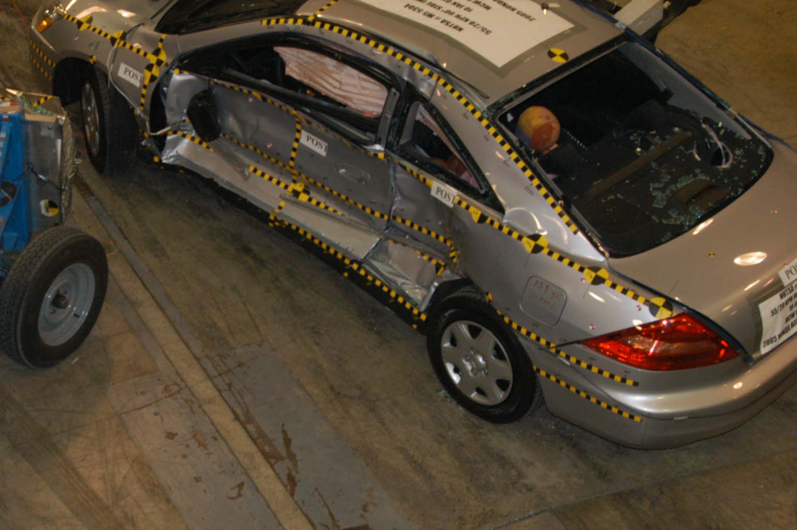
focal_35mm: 70
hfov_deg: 28.2
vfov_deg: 19.3
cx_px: 158
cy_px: 366
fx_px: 1549
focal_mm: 24
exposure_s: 1/60
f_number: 5.6
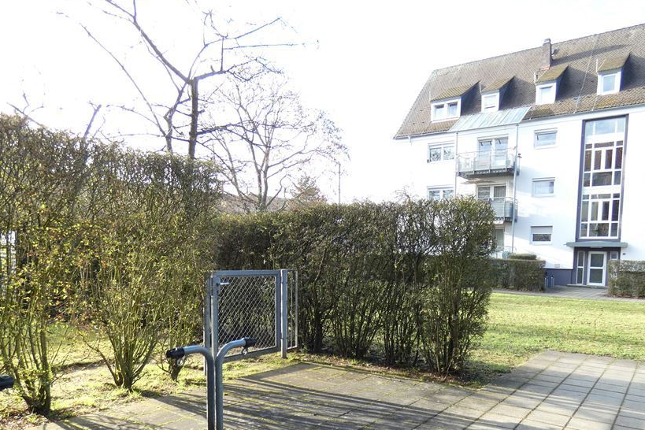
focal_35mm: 26
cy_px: 297
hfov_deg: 68.9
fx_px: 466
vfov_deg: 48.5
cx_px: 377
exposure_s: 1/125
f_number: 2.8
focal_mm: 3.6
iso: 80
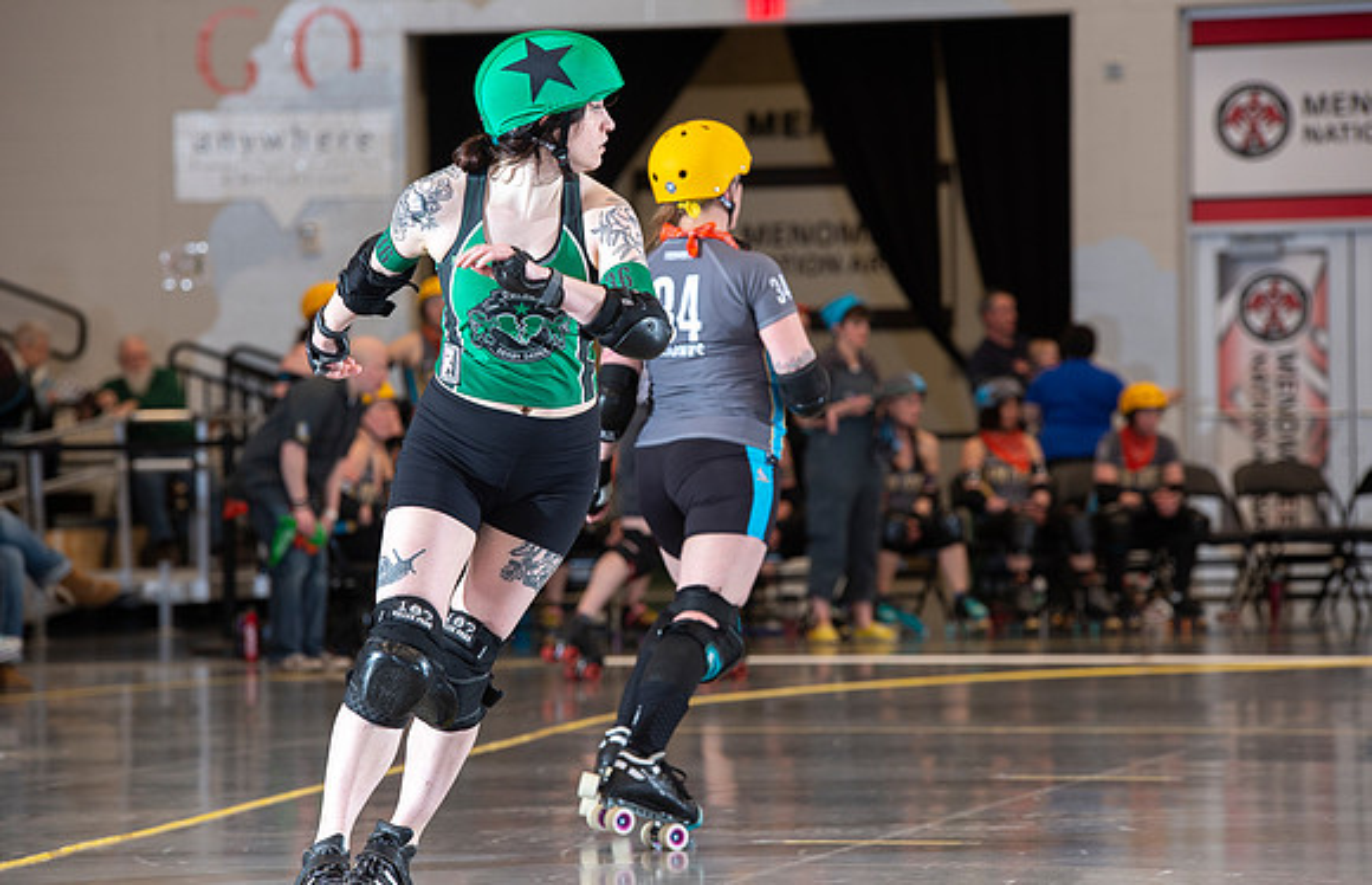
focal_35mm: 191
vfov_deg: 7.0
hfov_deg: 10.9
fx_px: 7212
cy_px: 416
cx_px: 671
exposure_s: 1/160
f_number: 5.6
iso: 640
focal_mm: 185
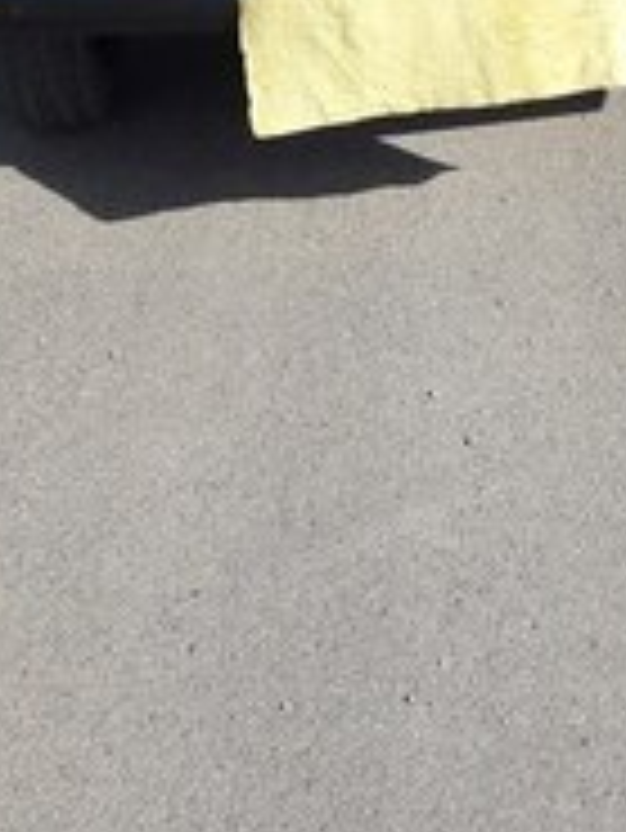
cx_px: 446
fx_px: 1806
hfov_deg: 19.6
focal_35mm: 75
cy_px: -166
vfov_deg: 23.7
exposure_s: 1/1721
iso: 40
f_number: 1.9
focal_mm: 3.7
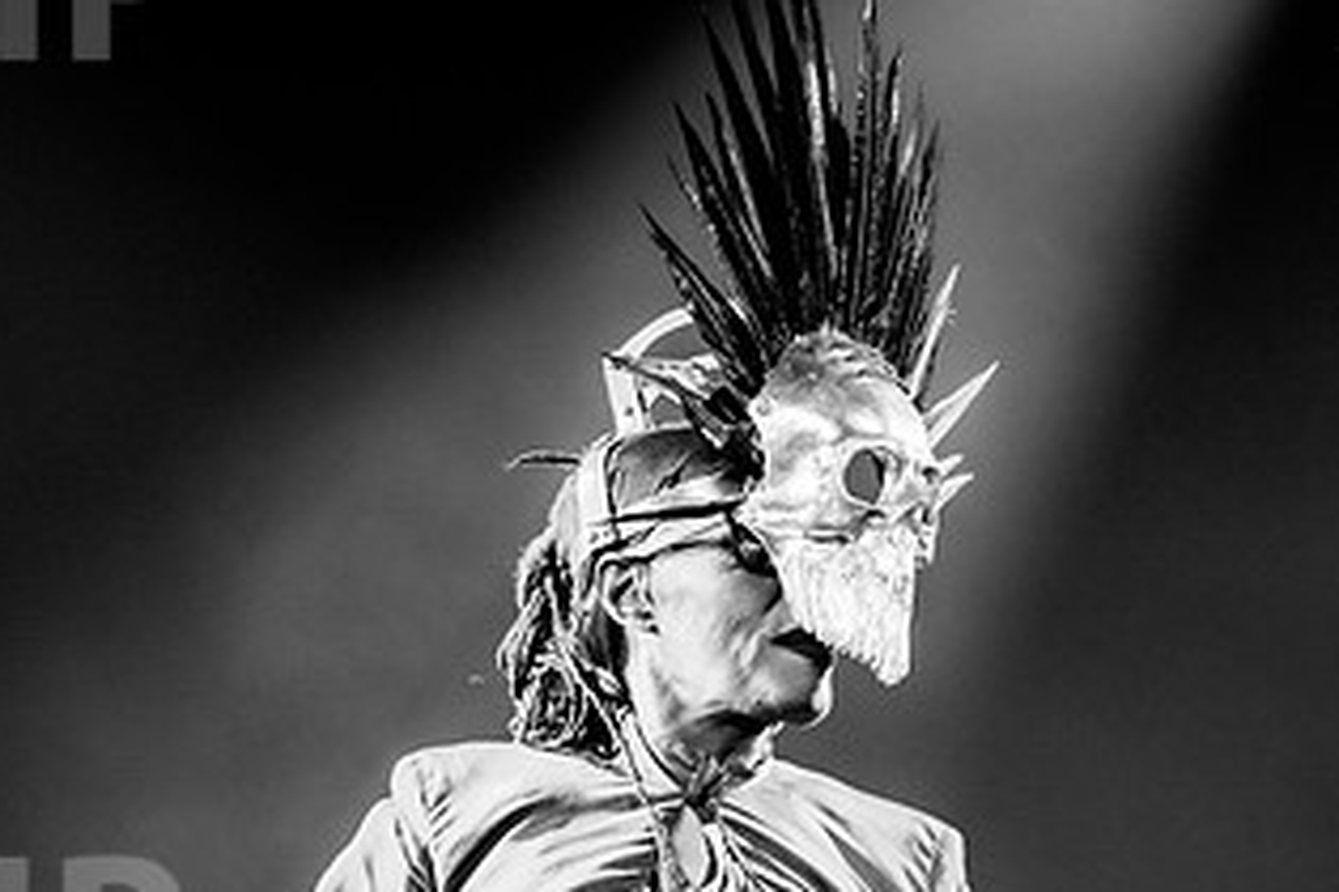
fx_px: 13686
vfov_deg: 3.7
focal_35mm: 368
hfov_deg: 5.6
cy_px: 482
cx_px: 765
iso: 3200
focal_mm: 200
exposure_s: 1/1000
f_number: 3.5
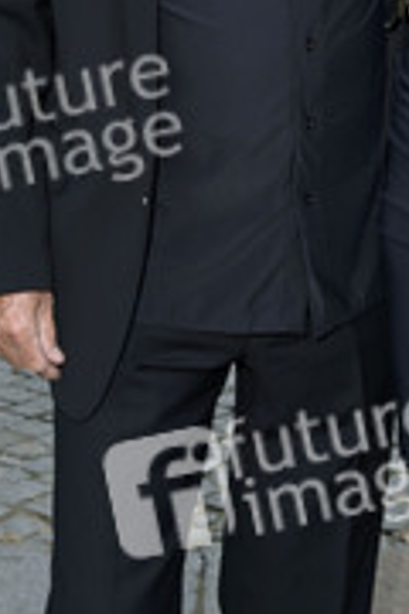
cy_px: -34
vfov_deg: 19.7
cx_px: 378
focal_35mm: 100
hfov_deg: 13.5
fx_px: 1704
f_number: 5.6
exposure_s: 1/80
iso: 640
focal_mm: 45
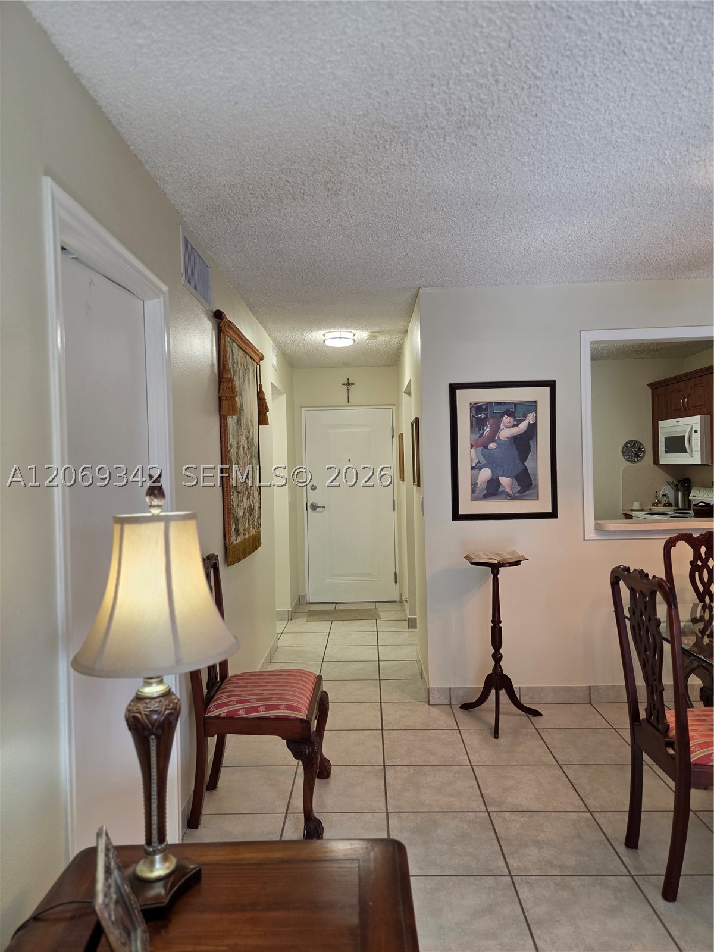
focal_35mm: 23
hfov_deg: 58.9
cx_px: 357
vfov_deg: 73.9
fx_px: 633
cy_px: 476
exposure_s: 1/120
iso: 125
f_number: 1.8
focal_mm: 5.4
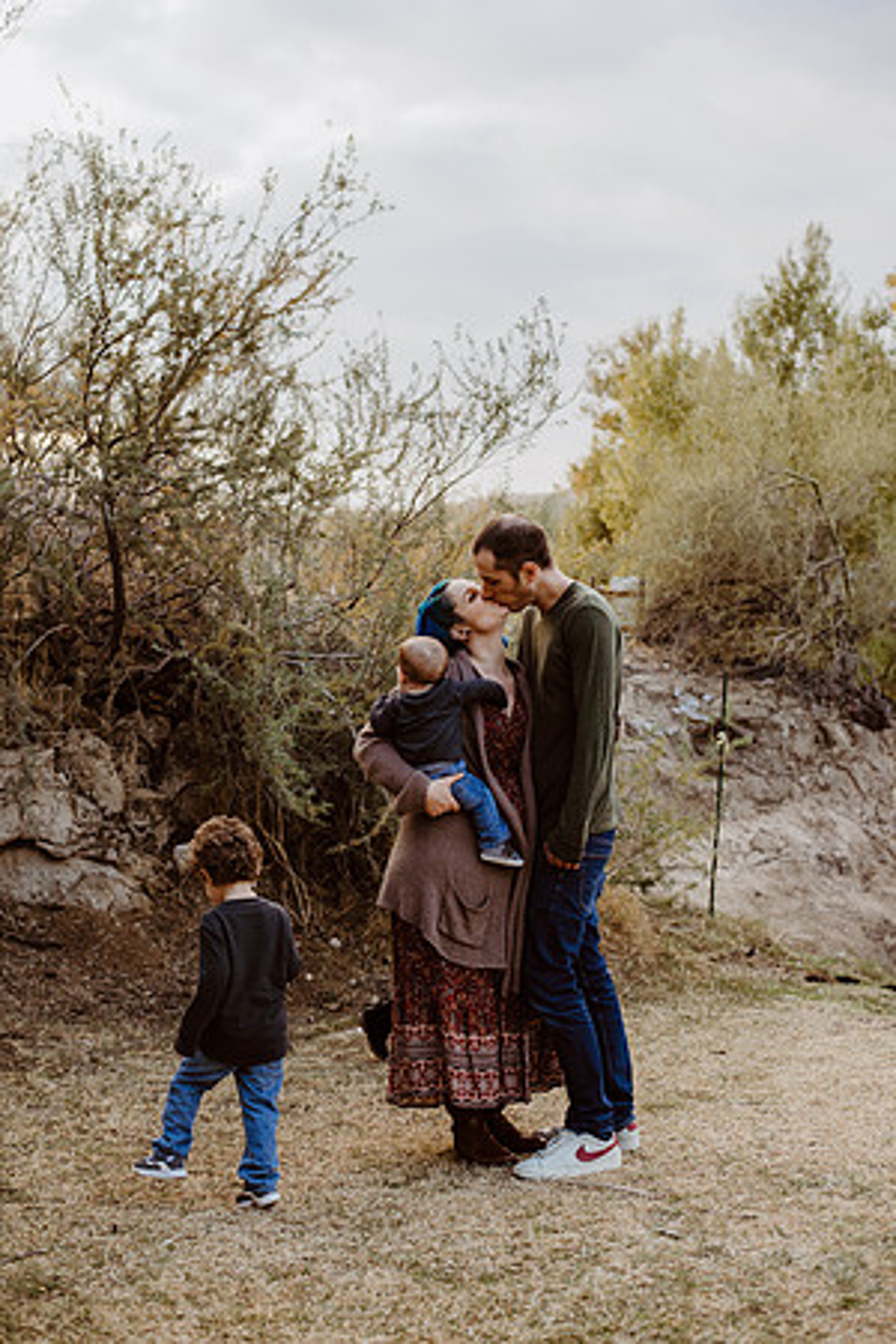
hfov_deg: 27.0
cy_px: 672
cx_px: 448
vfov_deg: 39.6
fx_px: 1867
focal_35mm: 50
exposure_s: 1/500
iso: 400
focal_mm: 50
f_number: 3.2
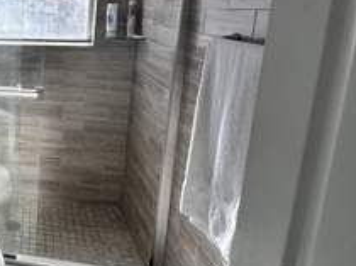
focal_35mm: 32
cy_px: 65
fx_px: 329
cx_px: -36
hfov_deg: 43.8
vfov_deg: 42.7
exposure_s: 1/235
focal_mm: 2.22
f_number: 2.2
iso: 40
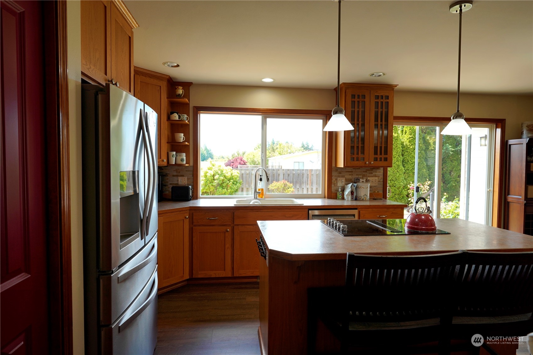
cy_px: 178
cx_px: 266
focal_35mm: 20
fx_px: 296
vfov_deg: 61.9
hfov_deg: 84.0
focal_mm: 20
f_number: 9.5
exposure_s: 1/10
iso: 100
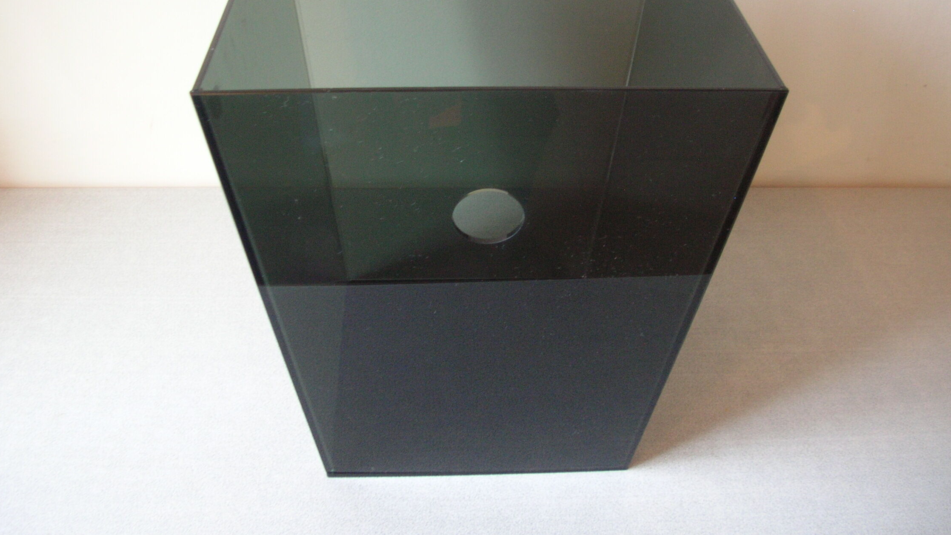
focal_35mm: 39
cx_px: 477
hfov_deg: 51.6
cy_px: 192
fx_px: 983
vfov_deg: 30.3
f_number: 2.8
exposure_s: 1/6
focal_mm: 5.8
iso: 117
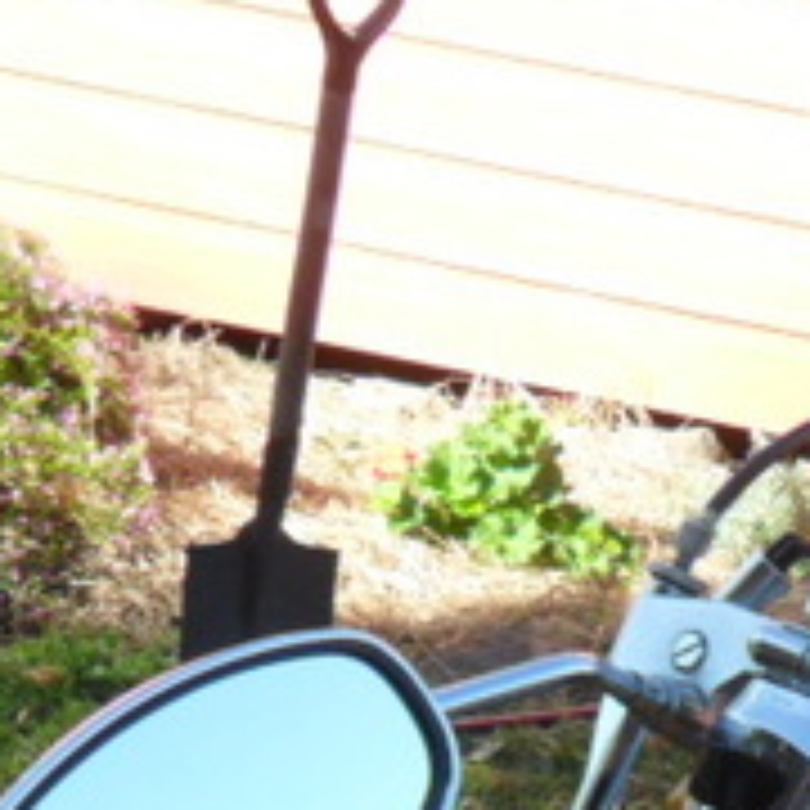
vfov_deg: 15.7
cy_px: 1035
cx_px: 1436
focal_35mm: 106
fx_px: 2806
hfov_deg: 14.5
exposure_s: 1/180
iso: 100
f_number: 3.5
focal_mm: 4.9
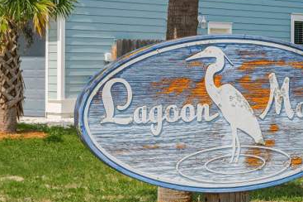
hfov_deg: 18.8
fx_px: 917
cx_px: 130
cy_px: -2
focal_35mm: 109
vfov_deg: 12.4
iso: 400
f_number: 9
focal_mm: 50
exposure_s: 1/500
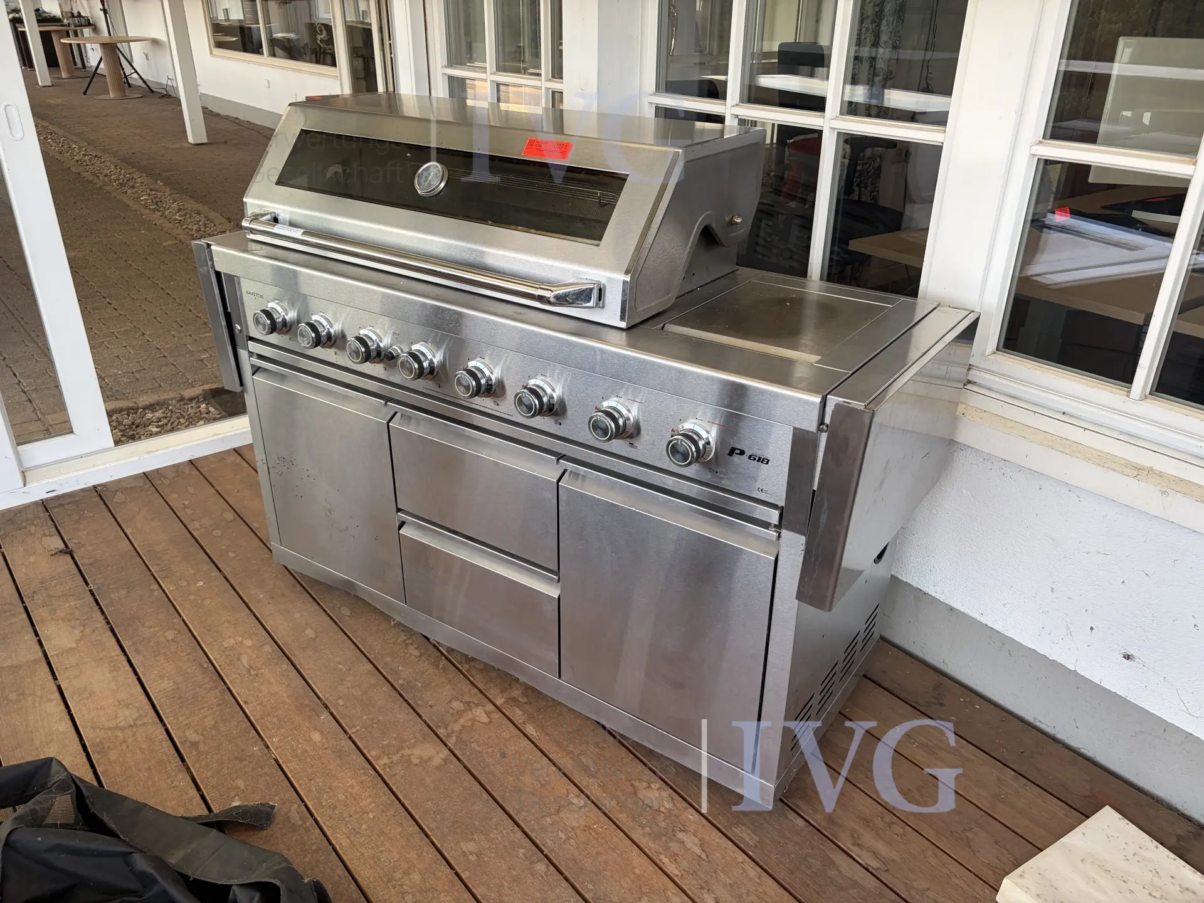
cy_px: 452
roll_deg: -1.0
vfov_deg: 53.1
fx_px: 904
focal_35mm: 26
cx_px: 602
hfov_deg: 67.3
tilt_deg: -26.9
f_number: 1.6
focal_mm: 5.96
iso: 40
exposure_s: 1/121
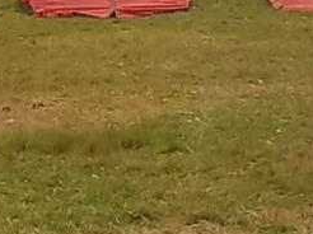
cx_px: 74
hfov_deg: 11.5
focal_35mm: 171
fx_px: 1545
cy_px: -39
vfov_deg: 8.6
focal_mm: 6.17
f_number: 8.67
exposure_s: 1/125
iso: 64
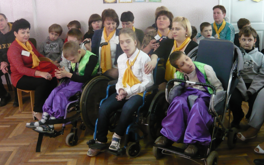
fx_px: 302
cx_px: 128
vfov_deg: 30.4
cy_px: 58
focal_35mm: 42
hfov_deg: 47.2
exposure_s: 1/13
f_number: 2.8
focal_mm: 5.5
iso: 400
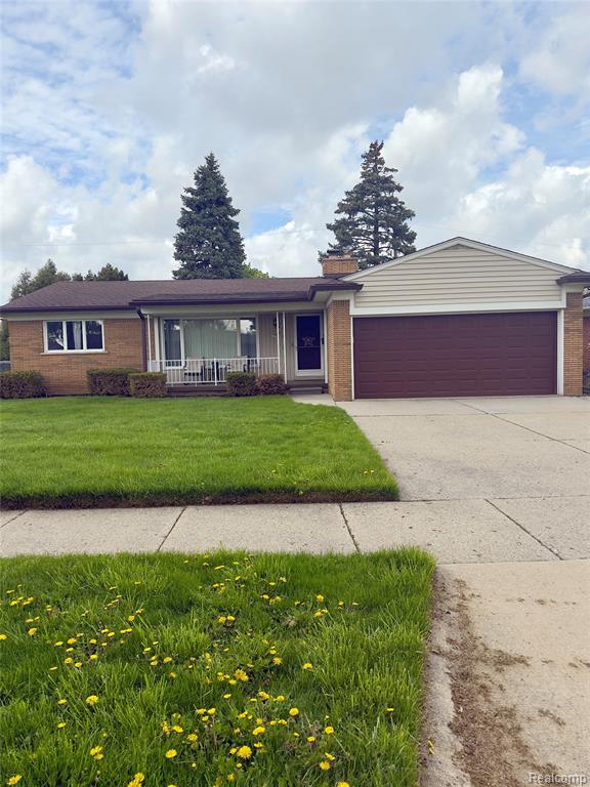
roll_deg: +1.6
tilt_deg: -2.8
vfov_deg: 71.6
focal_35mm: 24
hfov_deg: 56.8
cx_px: 295
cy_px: 394
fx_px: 545
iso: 80
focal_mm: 6.76
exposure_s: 1/3953
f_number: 1.78
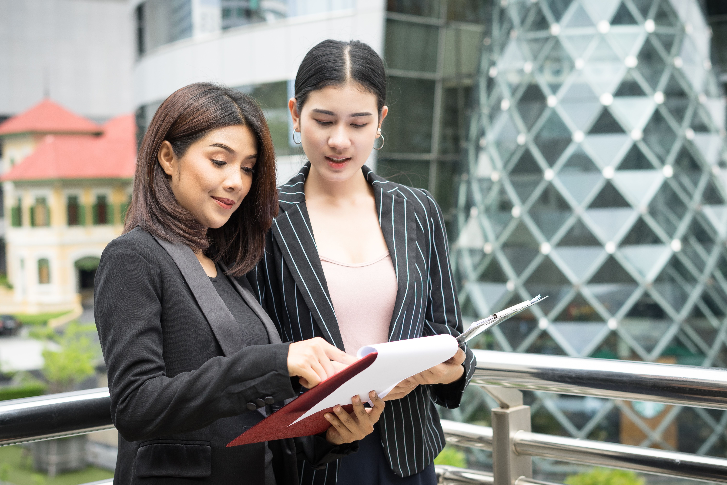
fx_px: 1232
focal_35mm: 61
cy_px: 228
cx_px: 360
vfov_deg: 22.3
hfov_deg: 32.9
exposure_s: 1/640
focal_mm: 50
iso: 200
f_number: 3.5
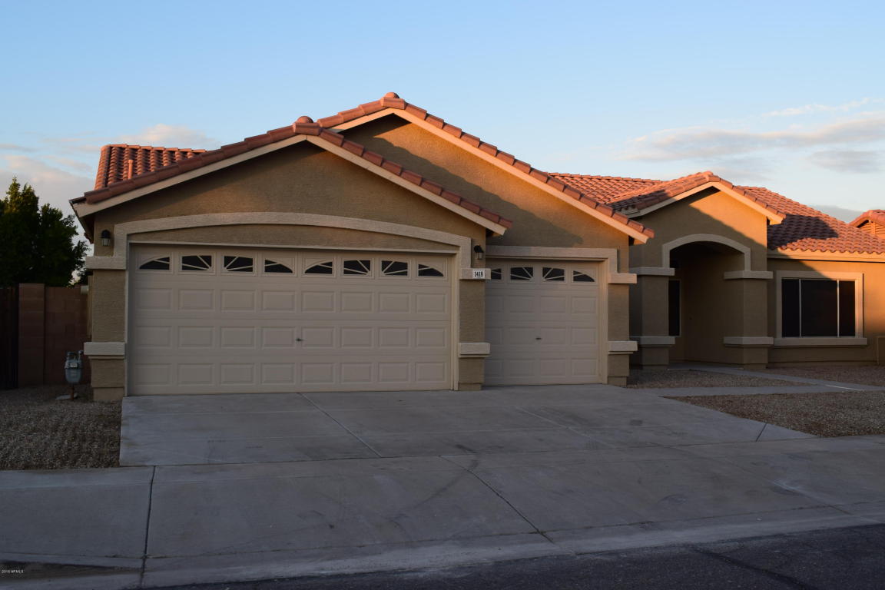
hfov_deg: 53.1
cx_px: 442
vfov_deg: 36.9
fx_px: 885
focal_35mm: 36
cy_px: 295
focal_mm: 24
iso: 400
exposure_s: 1/125
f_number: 9
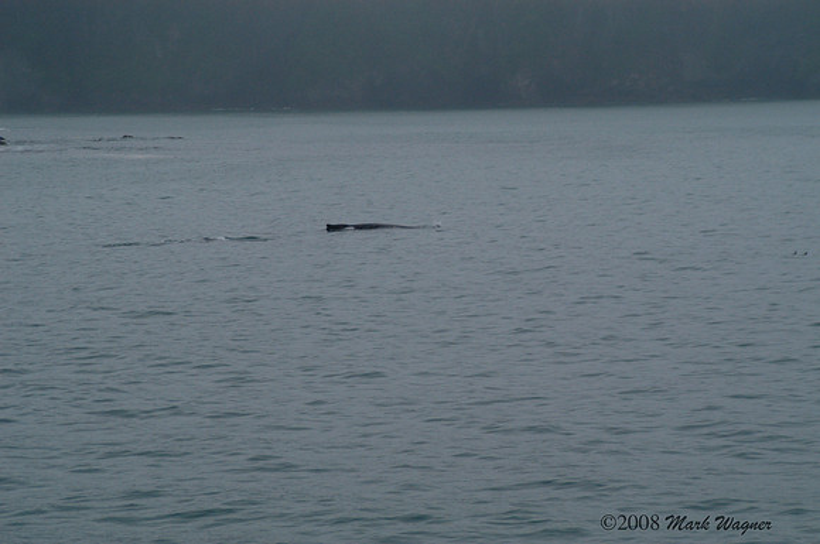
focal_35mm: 180
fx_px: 4094
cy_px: 272
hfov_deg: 11.4
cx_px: 410
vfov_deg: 7.6
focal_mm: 120
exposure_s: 1/750
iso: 400
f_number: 7.1
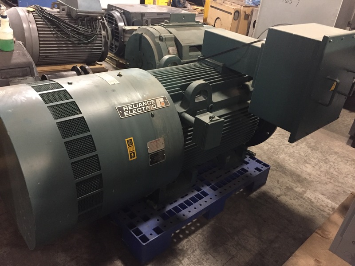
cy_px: 133
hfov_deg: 61.7
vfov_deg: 48.2
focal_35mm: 29
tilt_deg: -30.6
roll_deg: -8.0
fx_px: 297
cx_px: 178
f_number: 2.2
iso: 250
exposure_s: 1/15
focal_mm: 4.15
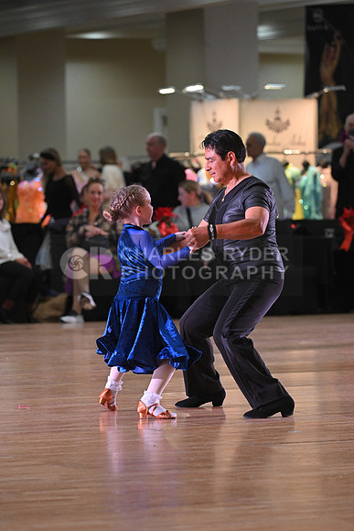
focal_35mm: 200
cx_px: 177
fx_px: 2948
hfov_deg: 6.9
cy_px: 266
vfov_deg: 10.3
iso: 2500
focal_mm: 200
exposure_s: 1/320
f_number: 5
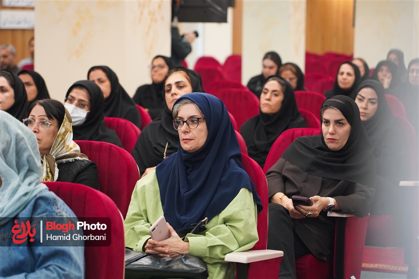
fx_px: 1222
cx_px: 210
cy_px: 140
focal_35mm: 105
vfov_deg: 13.0
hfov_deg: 19.5
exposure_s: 1/160
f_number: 4
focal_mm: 105
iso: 4000
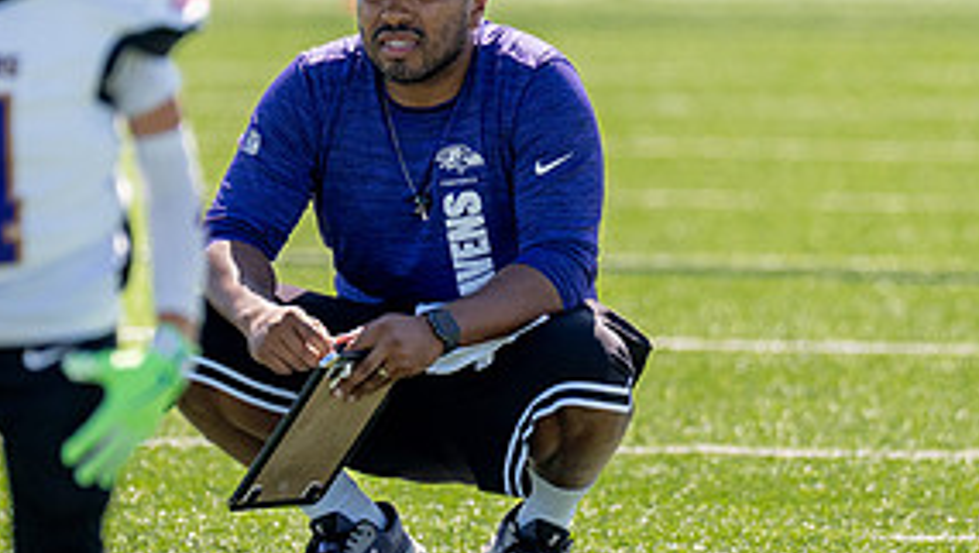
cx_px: 489
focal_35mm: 671
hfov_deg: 3.2
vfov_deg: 1.8
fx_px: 17437
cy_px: 226
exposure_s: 1/4000
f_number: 2.8
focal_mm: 200
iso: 200
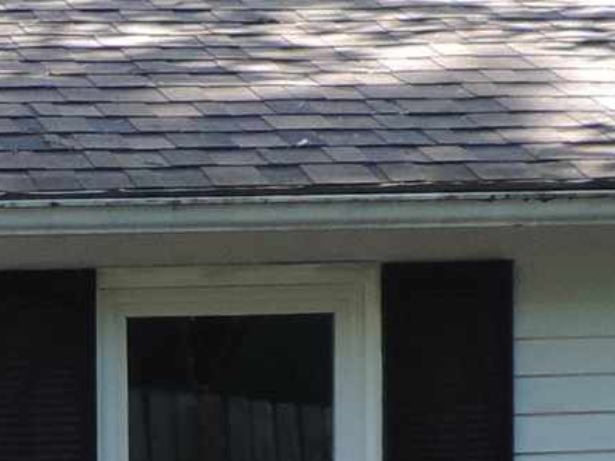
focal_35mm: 168
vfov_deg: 8.5
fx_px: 2984
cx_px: -340
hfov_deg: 11.2
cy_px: 806
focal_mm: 4.3
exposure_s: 1/80
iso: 80
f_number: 3
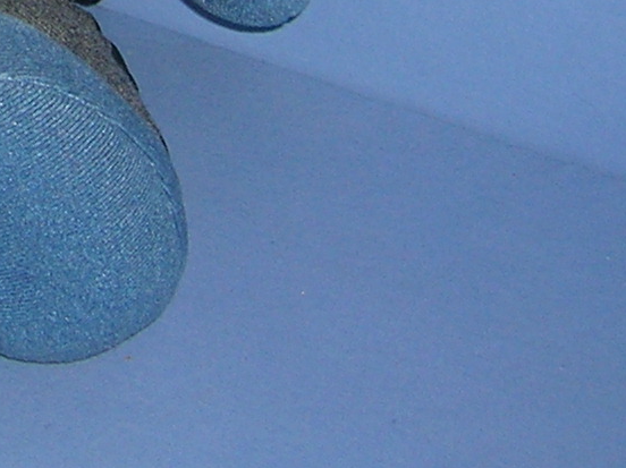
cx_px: -212
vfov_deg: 10.0
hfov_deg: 13.5
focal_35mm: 141
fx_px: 2548
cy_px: -346
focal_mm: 5.7
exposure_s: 1/60.1
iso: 50
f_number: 2.9
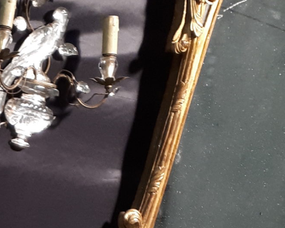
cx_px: -58
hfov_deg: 17.9
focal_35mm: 102
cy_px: 391
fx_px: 860
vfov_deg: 13.7
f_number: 1.9
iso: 125
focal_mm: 3.6
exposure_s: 1/33
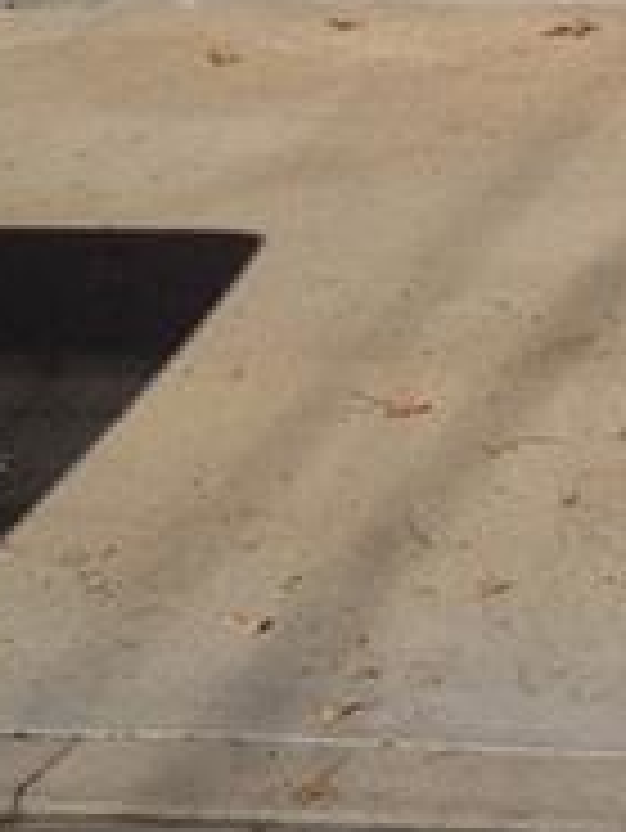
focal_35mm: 145
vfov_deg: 12.9
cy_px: -400
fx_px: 3492
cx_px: 1166
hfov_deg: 9.7
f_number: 2.4
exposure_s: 1/4608
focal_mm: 4.28
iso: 50
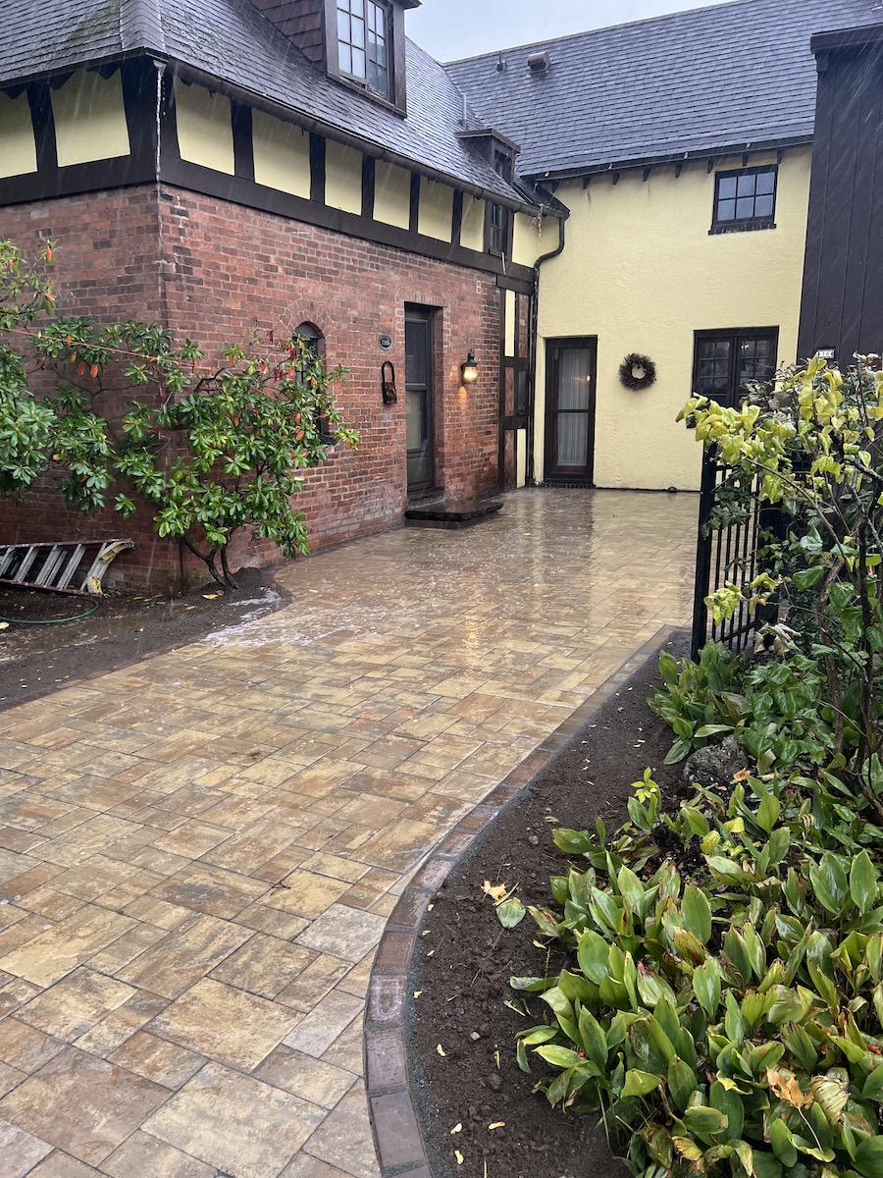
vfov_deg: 67.3
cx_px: 442
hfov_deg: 53.1
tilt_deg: -11.7
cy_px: 589
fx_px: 884
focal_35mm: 26
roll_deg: +0.8
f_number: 1.5
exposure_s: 1/116
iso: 125
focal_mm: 5.7
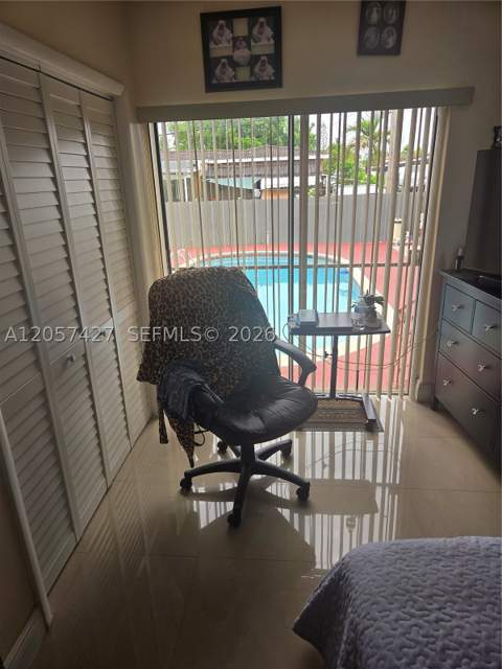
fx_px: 445
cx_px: 251
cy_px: 334
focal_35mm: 23
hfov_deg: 58.9
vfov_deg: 73.9
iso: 50
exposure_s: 1/180
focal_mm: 5.4
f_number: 1.8
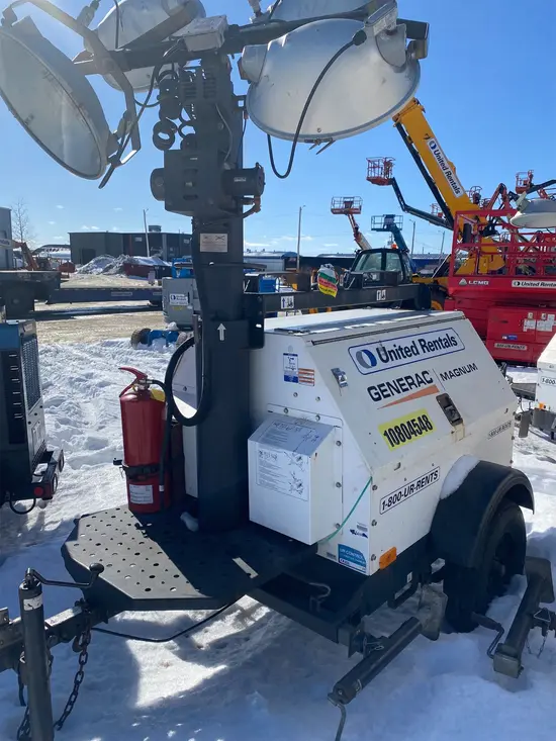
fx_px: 557
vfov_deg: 67.3
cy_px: 370
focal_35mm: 26
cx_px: 278
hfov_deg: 53.1
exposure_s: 1/4808
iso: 32
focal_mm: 4.25
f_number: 1.8
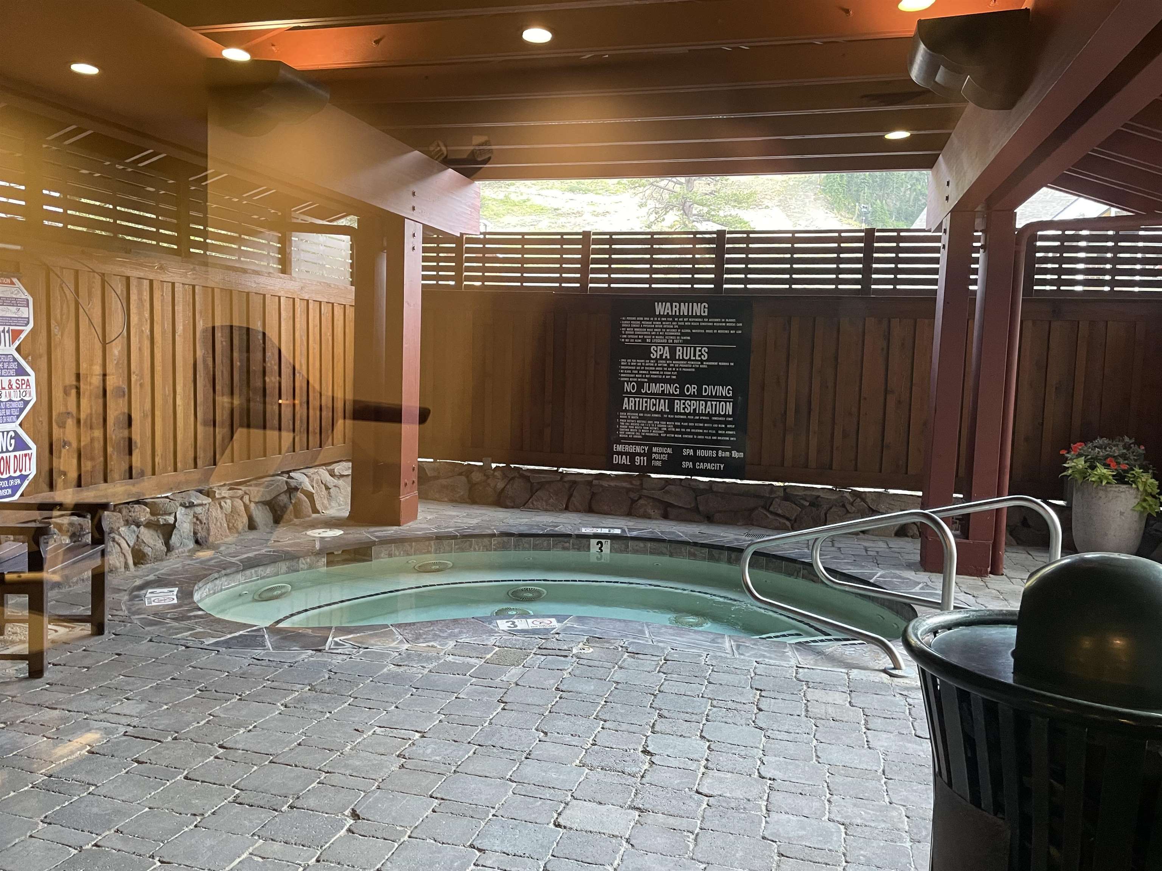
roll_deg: -2.1
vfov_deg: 53.1
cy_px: 436
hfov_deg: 67.3
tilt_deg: -5.1
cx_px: 581
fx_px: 873
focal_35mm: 26
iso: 400
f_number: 1.6
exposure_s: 1/60
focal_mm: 4.2
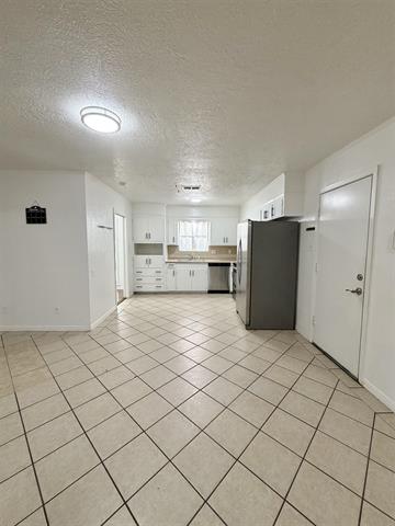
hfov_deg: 85.7
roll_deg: +0.0
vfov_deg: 102.1
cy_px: 263
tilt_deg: -5.2
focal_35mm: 14
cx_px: 198
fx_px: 213
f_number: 2.2
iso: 200
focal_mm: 2.22
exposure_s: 1/60
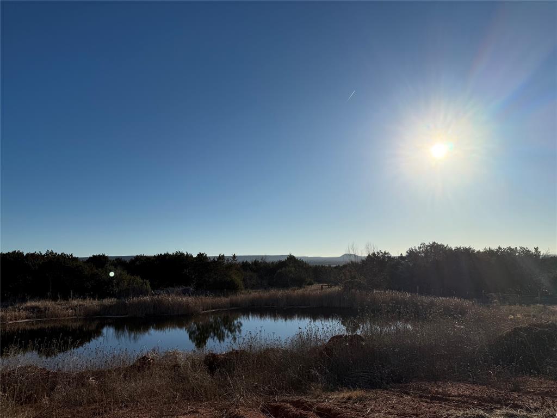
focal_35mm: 24
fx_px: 386
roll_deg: +2.5
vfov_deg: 56.8
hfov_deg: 71.6
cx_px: 278
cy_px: 209
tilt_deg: +7.1
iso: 80
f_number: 1.78
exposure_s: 1/14286
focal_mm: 6.76
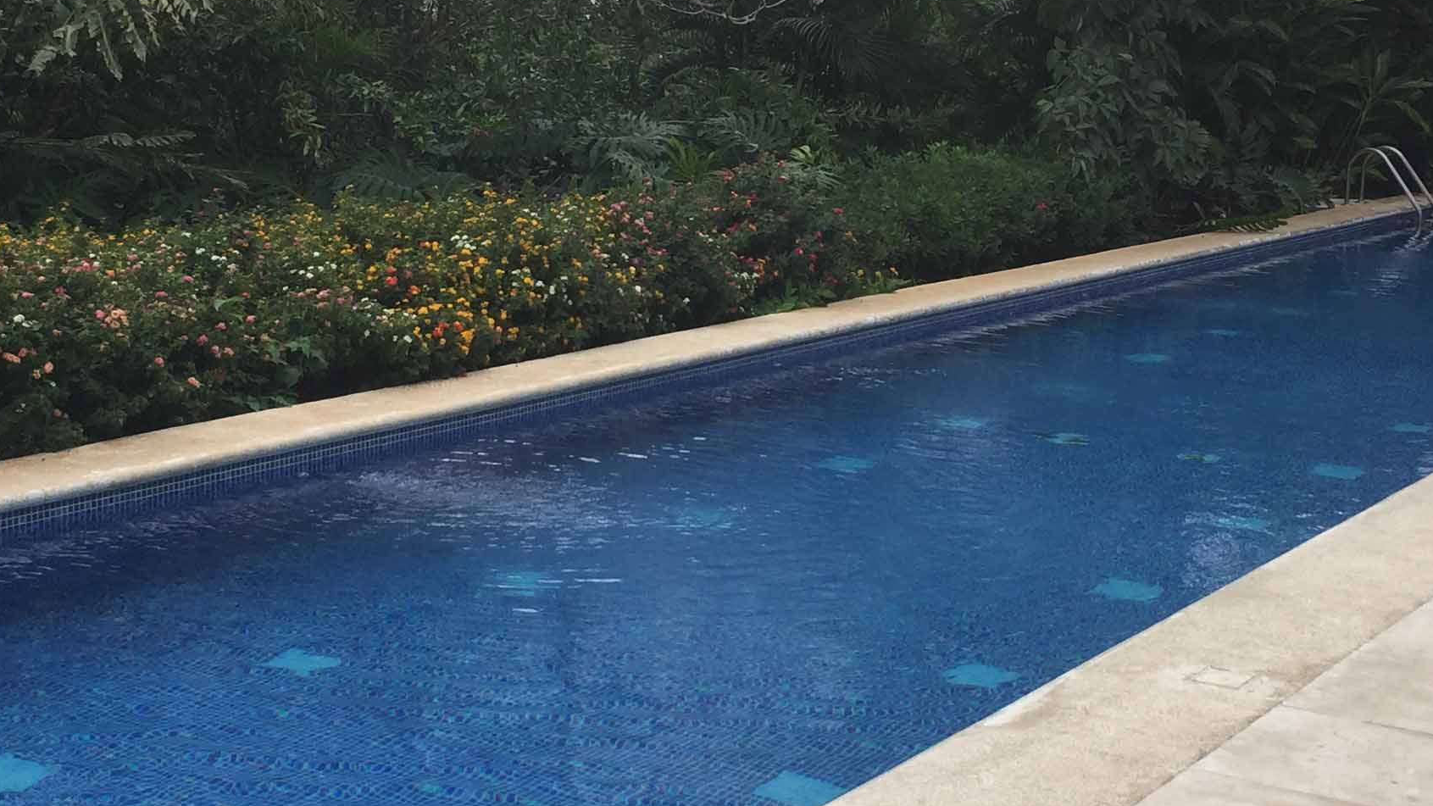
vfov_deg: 19.7
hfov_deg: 34.4
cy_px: 374
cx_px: 697
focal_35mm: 61
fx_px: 2318
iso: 32
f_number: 2.2
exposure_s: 1/842
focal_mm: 4.15
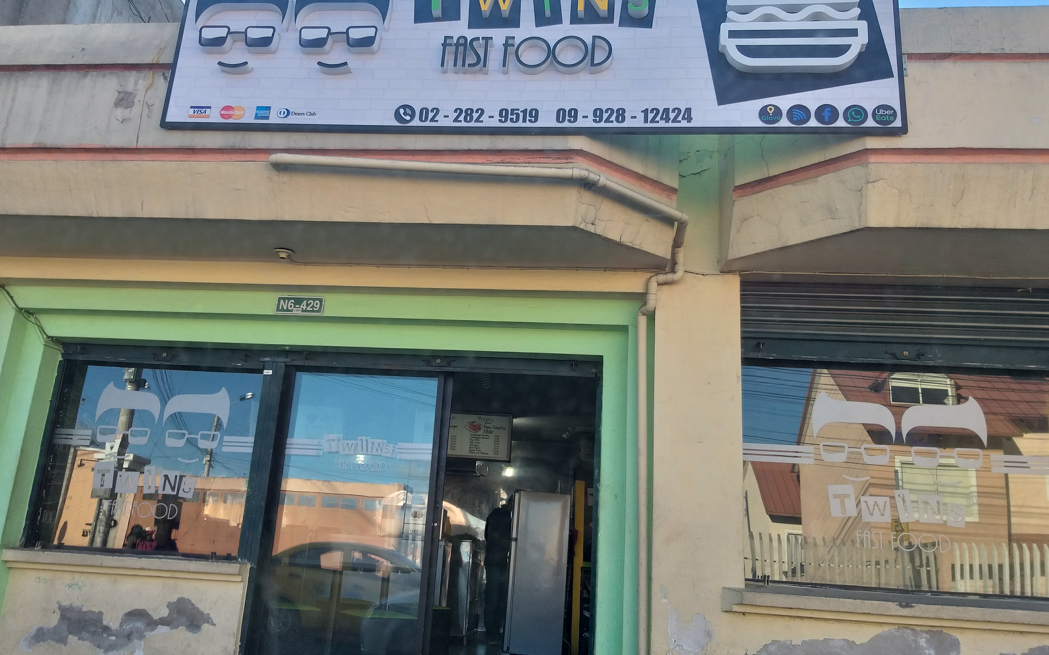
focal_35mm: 28
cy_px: 311
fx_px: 800
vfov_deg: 44.5
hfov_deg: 66.5
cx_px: 522
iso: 40
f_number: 1.7
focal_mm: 3.93
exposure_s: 1/408
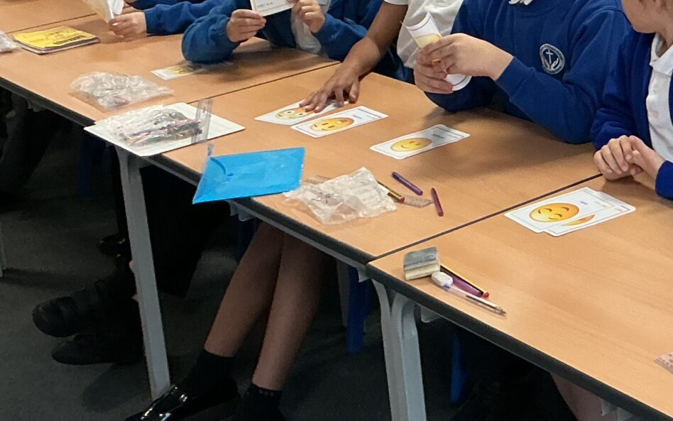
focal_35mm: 83
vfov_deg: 15.0
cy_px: -125
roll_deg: +5.1
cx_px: 716
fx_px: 1523
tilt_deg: -9.3
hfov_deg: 23.6
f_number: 1.8
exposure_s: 1/60
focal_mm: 3
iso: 100
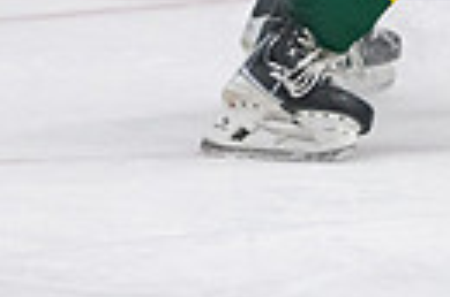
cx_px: 453
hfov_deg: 2.8
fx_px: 9352
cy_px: -432
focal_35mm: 750
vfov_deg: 1.8
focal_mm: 116
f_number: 3.2
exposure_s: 1/640
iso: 2500
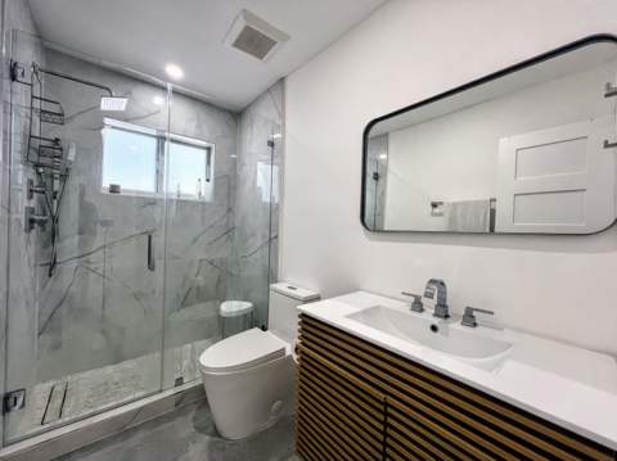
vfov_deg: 89.8
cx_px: 308
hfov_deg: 106.2
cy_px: 230
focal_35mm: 13
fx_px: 231
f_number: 1.8
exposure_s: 1/120
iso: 100
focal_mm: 1.57
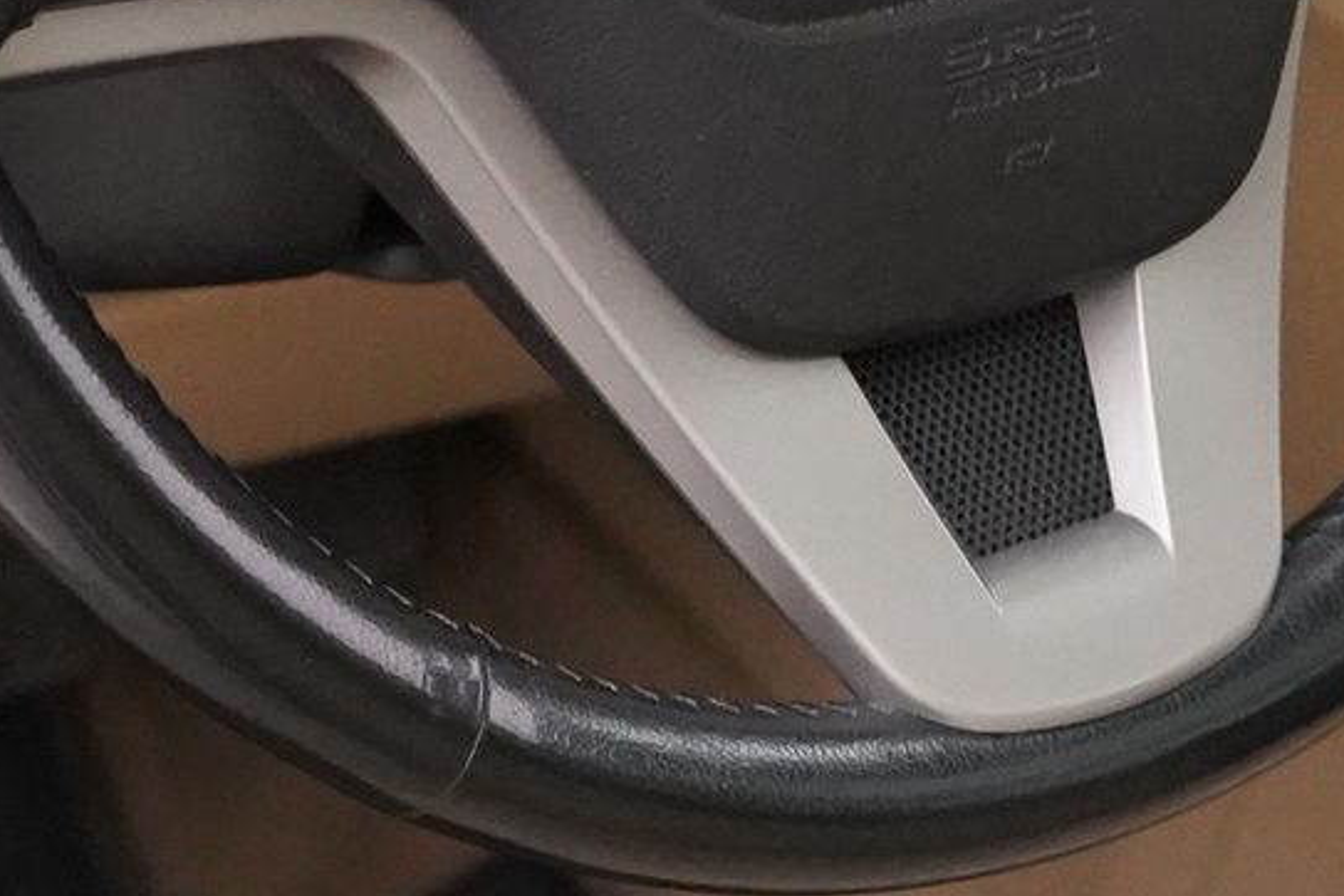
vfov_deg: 10.5
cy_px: -71
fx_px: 4816
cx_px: 936
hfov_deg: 15.8
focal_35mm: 129
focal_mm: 28
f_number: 3.5
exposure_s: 1/160
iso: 10000
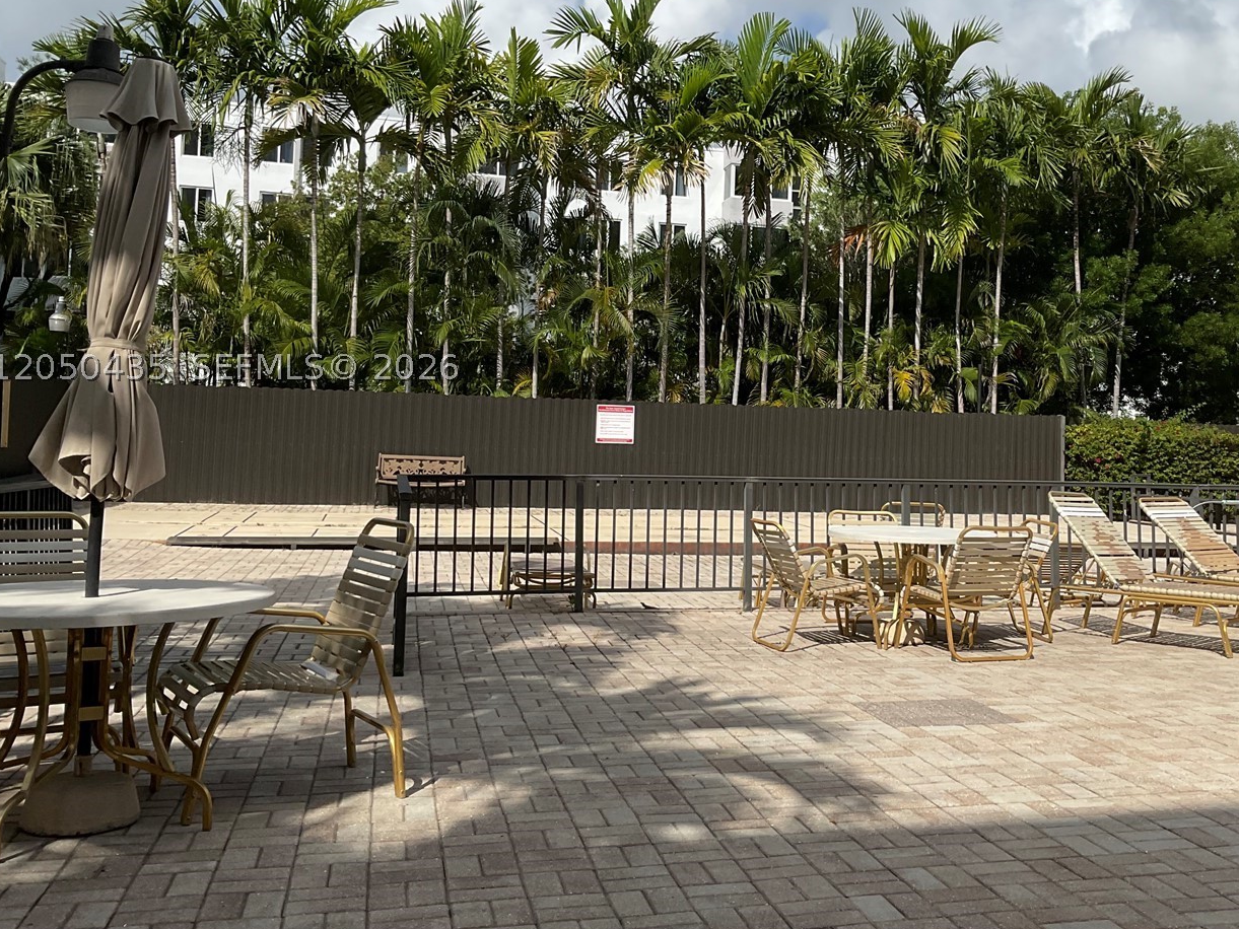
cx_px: 770
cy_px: 367
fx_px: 1360
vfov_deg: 37.6
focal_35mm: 38
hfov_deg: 48.5
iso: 16
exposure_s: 1/3322
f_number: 1.8
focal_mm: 3
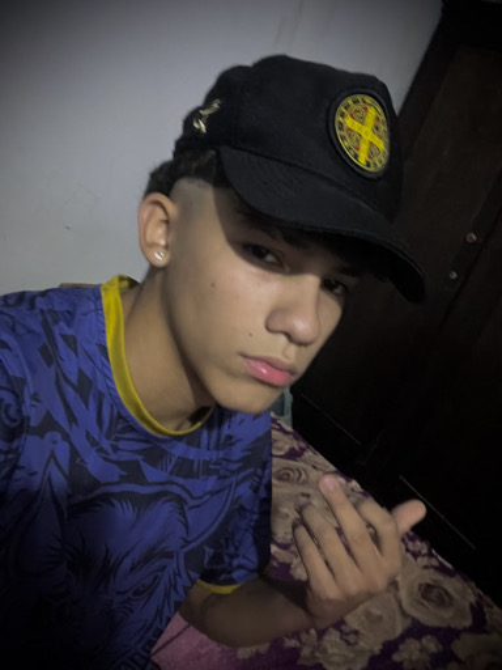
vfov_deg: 60.0
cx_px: 251
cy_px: 335
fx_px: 580
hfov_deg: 46.8
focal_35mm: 30
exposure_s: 1/17
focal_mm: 2.71
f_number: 2.2
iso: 1250
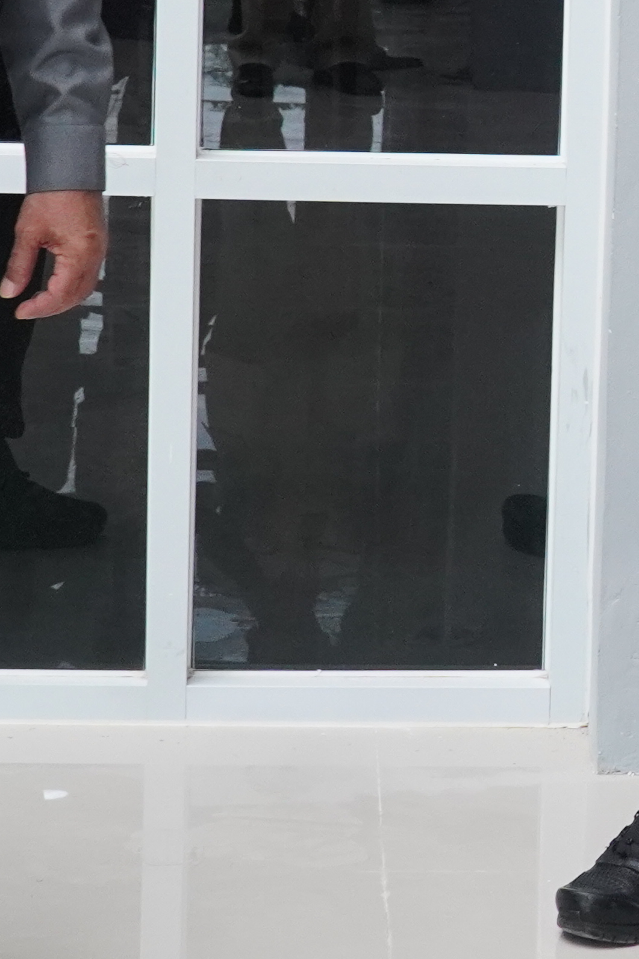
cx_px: 1053
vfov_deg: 13.9
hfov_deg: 9.0
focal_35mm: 147
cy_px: 170
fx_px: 3914
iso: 1000
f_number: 5.6
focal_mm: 26
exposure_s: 1/100
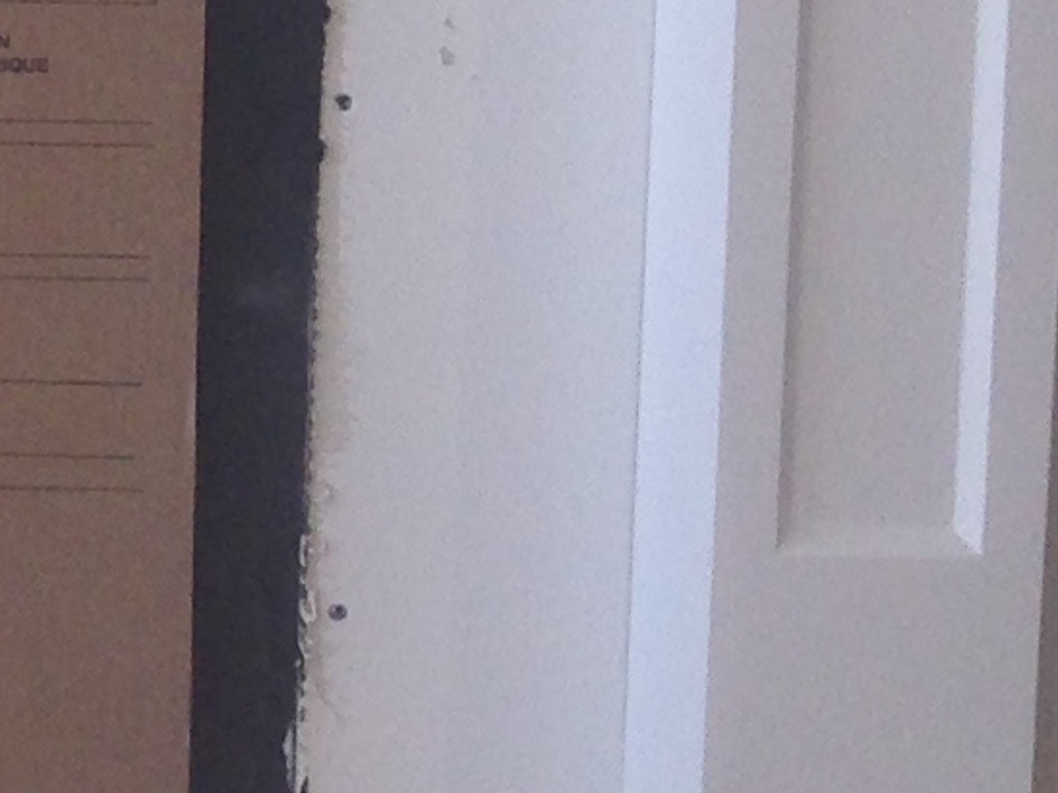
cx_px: -1679
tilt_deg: -4.1
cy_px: -542
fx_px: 6020
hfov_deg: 8.9
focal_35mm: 197
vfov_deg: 7.4
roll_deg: -1.2
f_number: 2.4
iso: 50
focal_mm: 4.12
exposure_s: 1/127
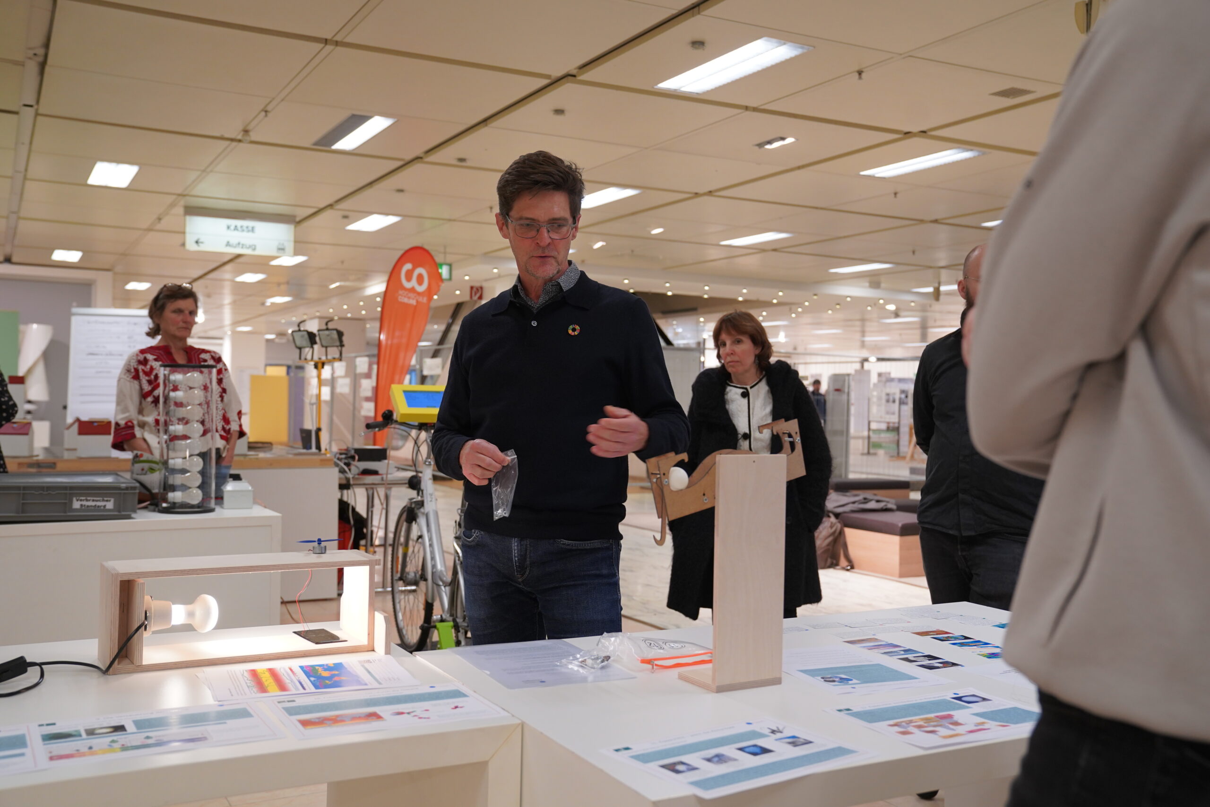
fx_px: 1143
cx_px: 605
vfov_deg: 38.9
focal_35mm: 34
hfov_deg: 55.8
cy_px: 404
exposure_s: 1/160
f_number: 4
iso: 1250
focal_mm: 34
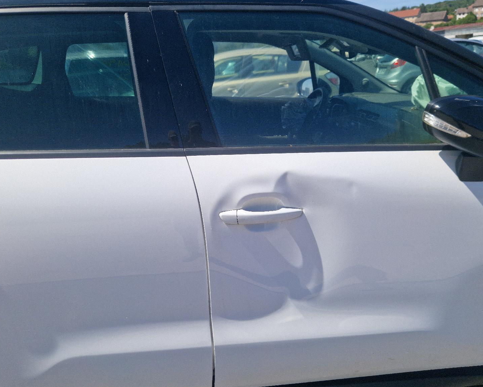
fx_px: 400
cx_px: 254
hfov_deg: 62.2
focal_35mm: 28
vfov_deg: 51.5
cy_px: 183
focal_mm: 5.4
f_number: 1.8
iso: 50
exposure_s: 1/2000
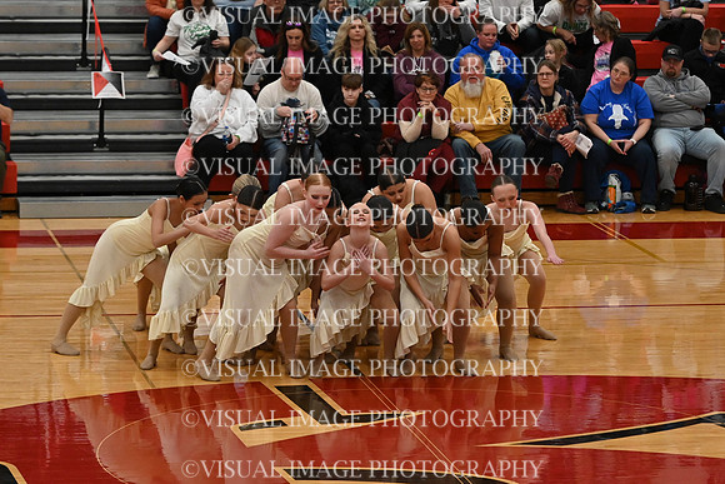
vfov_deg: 8.3
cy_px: 242
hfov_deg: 12.4
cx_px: 362
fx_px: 3324
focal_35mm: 165
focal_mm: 110
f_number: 4
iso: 5000
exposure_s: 1/400
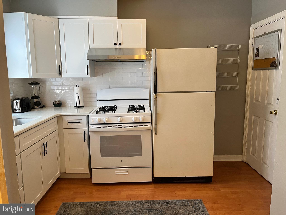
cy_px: 108
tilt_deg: -7.9
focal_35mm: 26
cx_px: 143
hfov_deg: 67.3
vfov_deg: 53.1
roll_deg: +1.0
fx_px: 215
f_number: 1.6
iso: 100
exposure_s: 1/60
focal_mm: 5.1
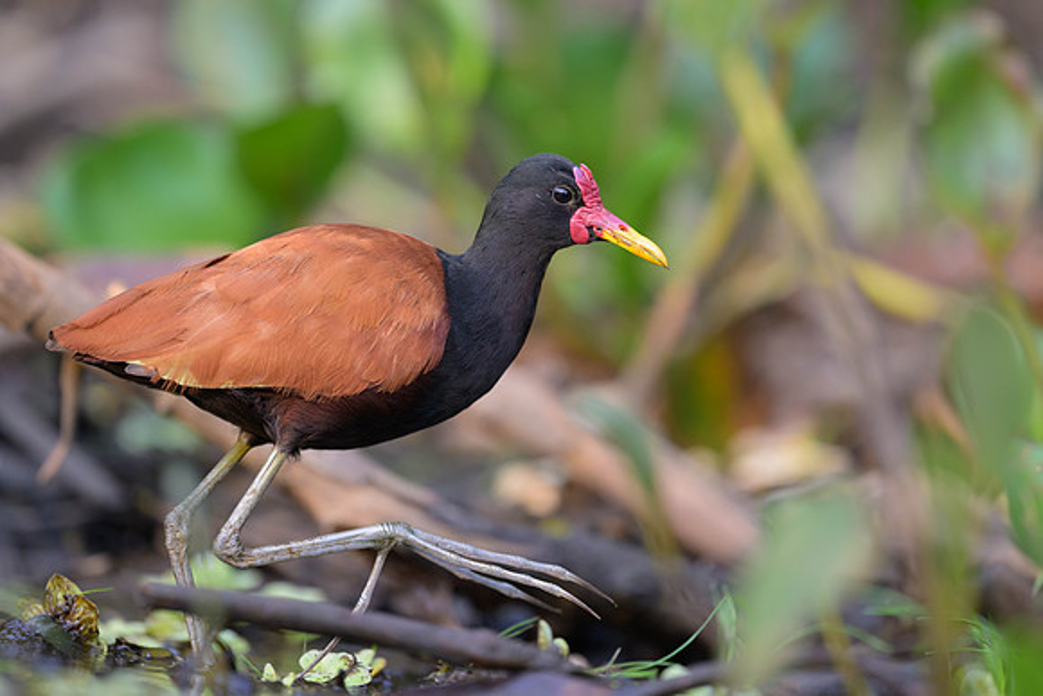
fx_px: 15275
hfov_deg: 3.9
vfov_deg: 2.6
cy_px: 243
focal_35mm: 527
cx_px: 527
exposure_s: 1/1600
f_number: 2.8
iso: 1100
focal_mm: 400
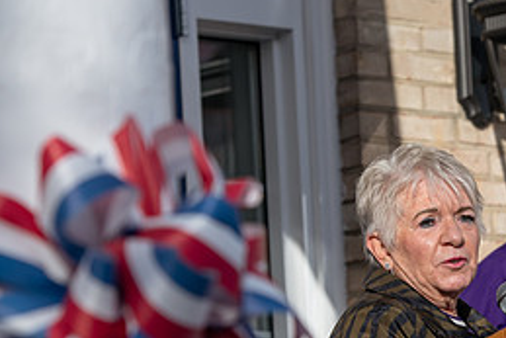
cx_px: 504
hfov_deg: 8.7
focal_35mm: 235
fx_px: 3305
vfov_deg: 5.8
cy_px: 278
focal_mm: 105
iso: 100
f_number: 5
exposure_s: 1/640
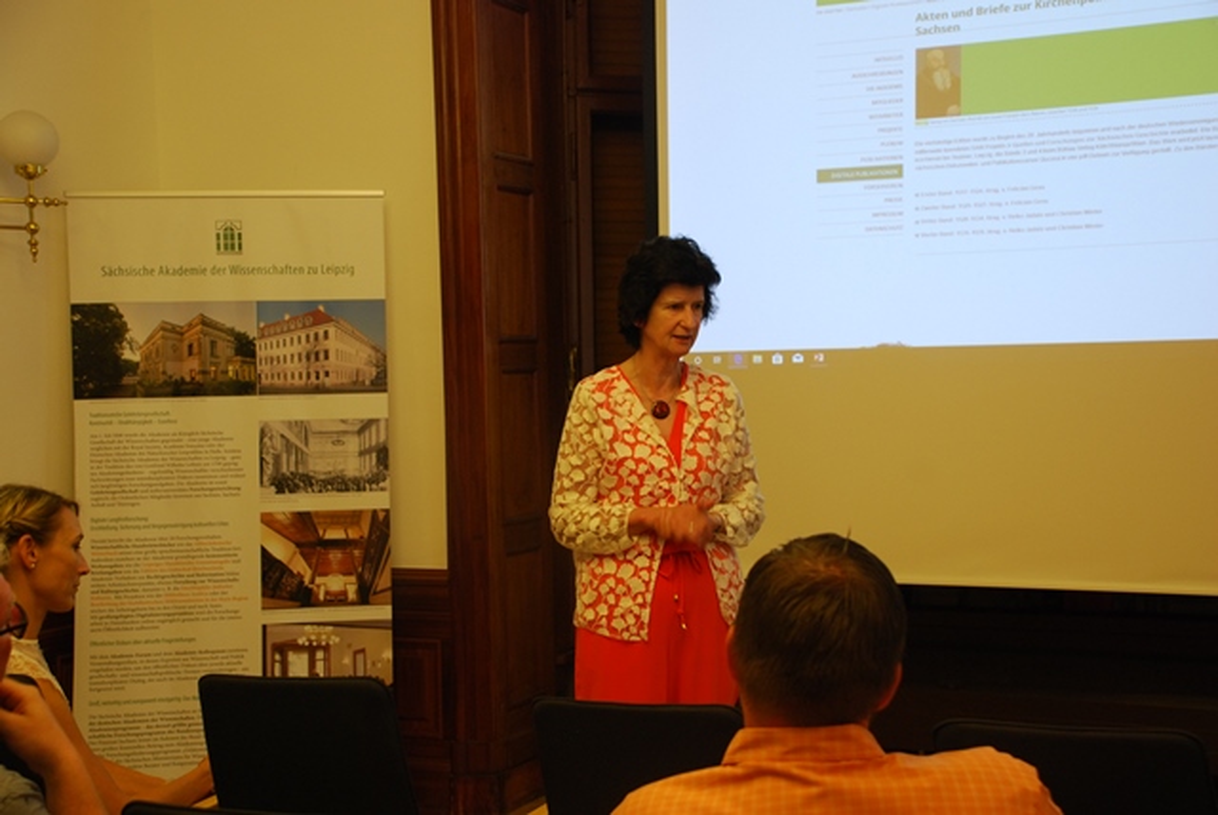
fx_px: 1930
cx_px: 609
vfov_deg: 23.8
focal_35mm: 57
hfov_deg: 35.0
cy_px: 408
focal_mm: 38
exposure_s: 1/30
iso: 450
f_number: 4.5
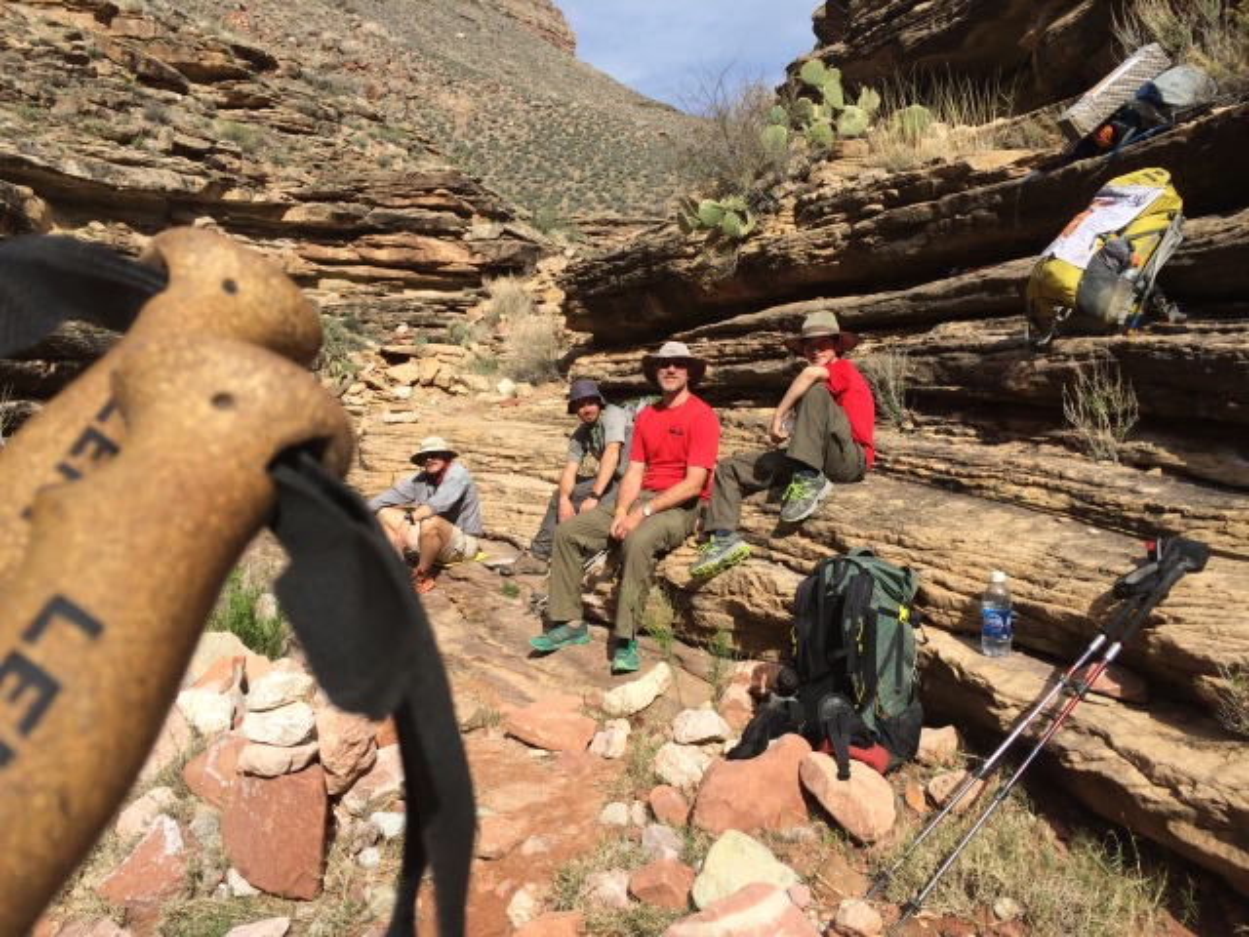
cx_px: 624
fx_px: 1046
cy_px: 468
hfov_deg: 61.7
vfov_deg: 48.2
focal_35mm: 29
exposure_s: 1/2160
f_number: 2.2
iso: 32
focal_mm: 4.15
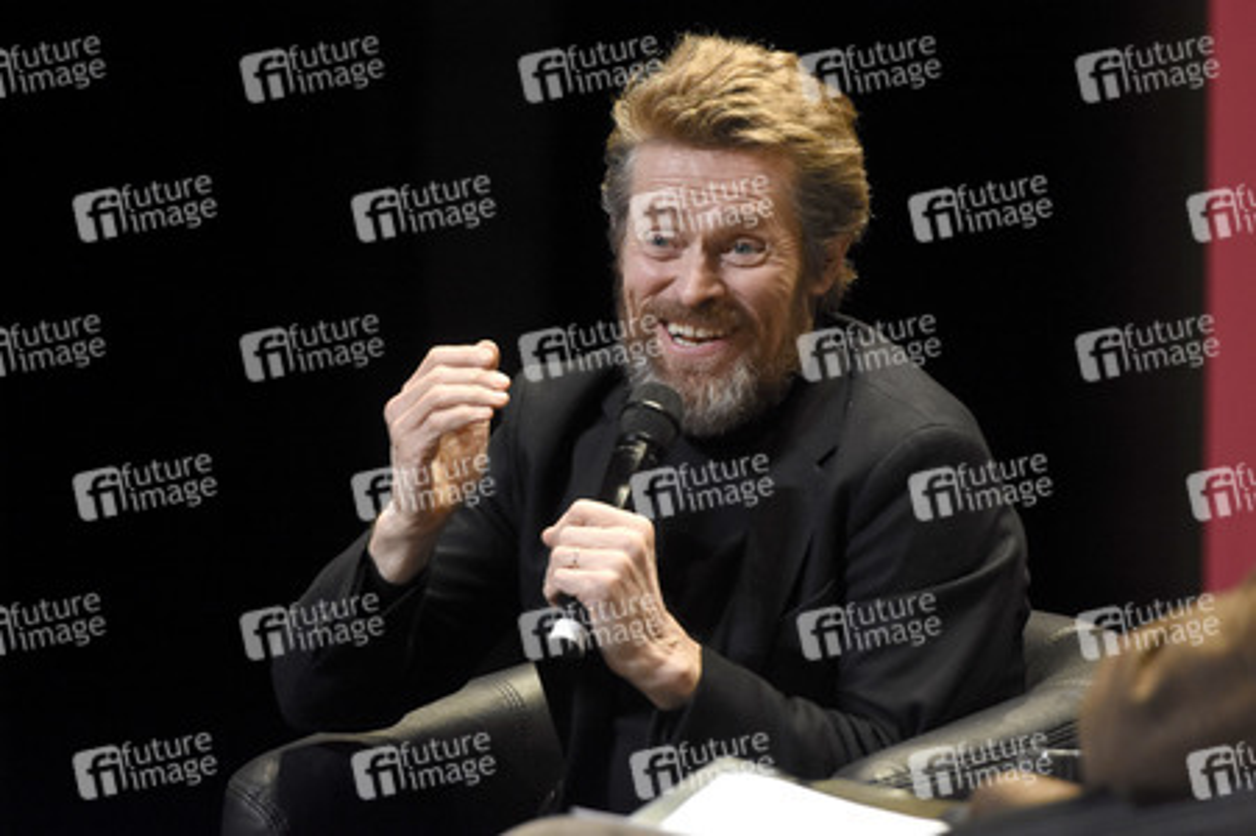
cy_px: 418
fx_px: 10459
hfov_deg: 6.9
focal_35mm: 300
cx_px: 628
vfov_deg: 4.6
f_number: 3.2
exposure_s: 1/160
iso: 2500
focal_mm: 200
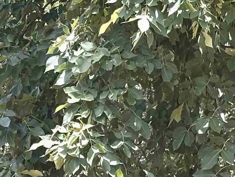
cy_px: 292
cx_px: 192
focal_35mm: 194
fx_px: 1318
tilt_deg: -3.3
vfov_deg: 7.5
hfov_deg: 10.2
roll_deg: +0.1
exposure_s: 1/500
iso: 32
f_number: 1.6
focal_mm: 5.96
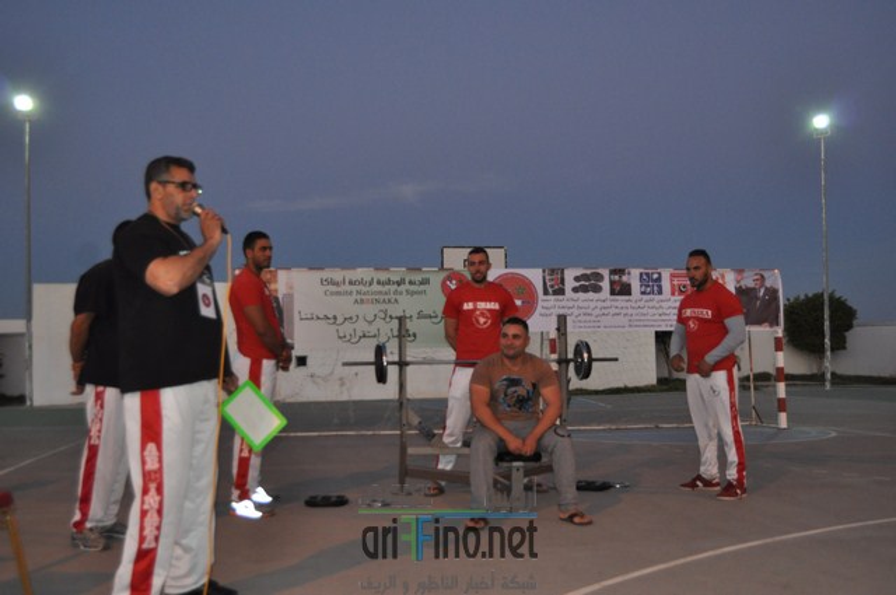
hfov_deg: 49.6
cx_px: 448
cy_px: 298
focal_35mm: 39
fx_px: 969
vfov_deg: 34.1
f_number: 4
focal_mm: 26
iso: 800
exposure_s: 1/60
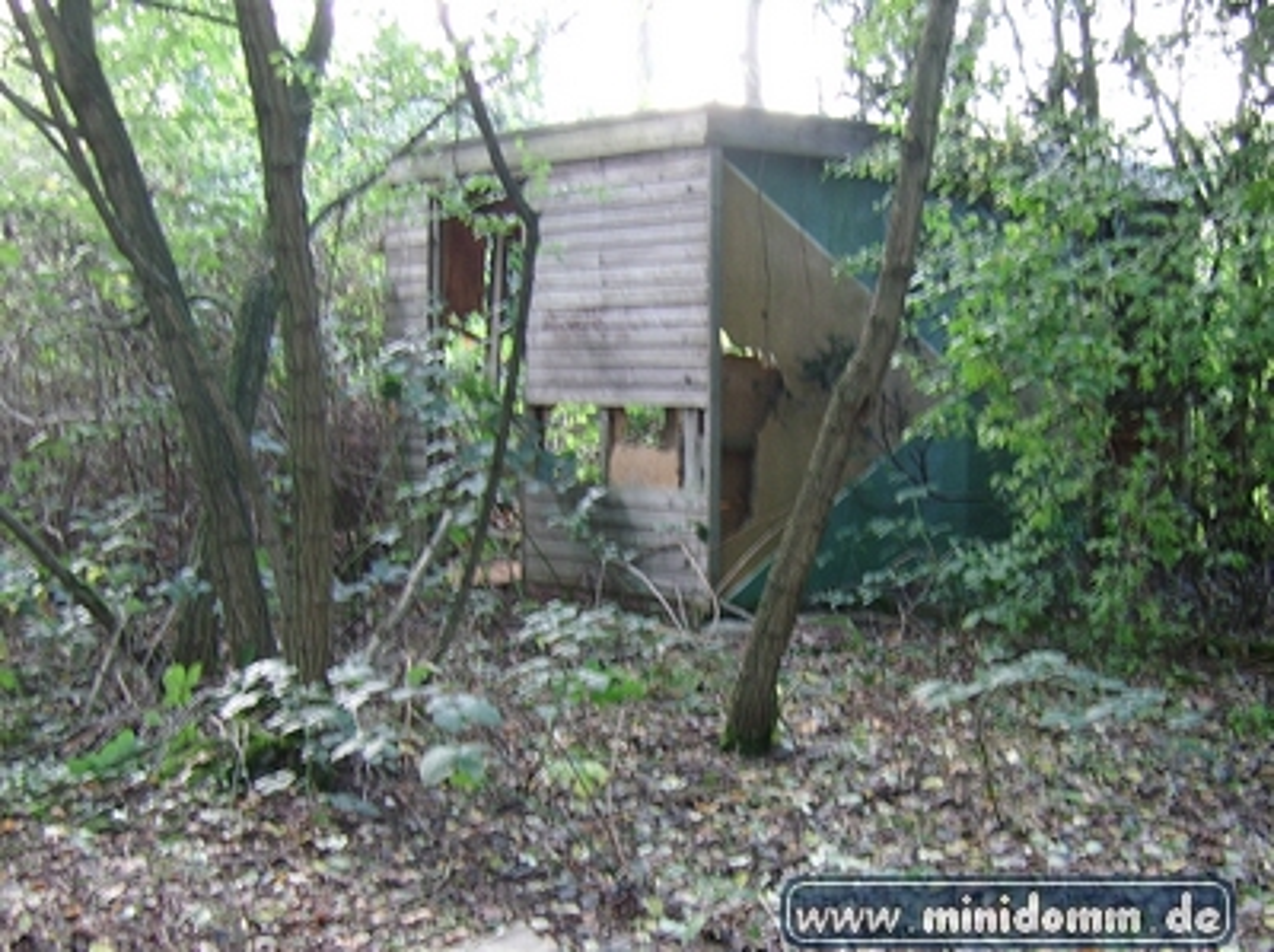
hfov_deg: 52.7
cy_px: 476
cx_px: 637
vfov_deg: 40.6
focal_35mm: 35
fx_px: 1287
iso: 100
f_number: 2.8
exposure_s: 1/10
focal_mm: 5.95
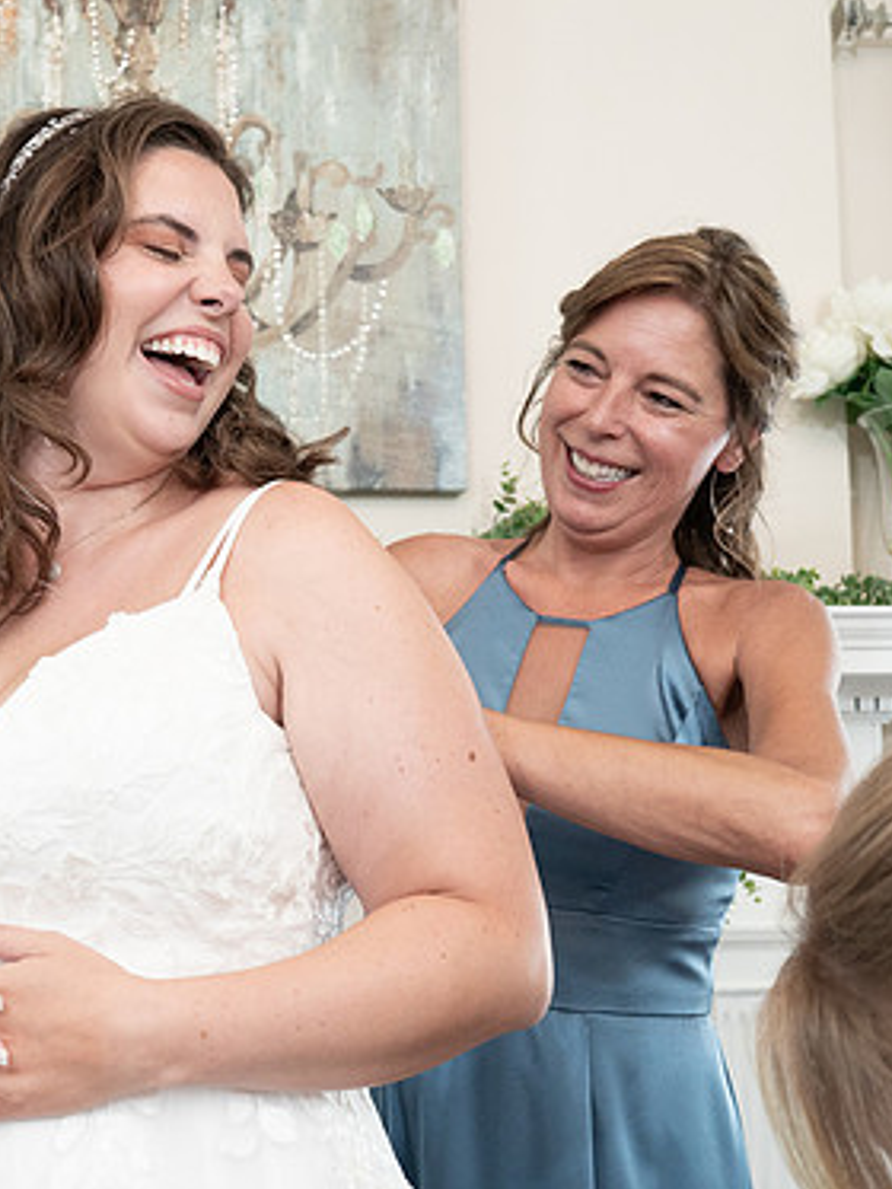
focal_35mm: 58
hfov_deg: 25.0
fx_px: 1992
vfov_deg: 33.2
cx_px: 226
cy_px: 636
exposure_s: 1/200
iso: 2000
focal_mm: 35
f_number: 5.6
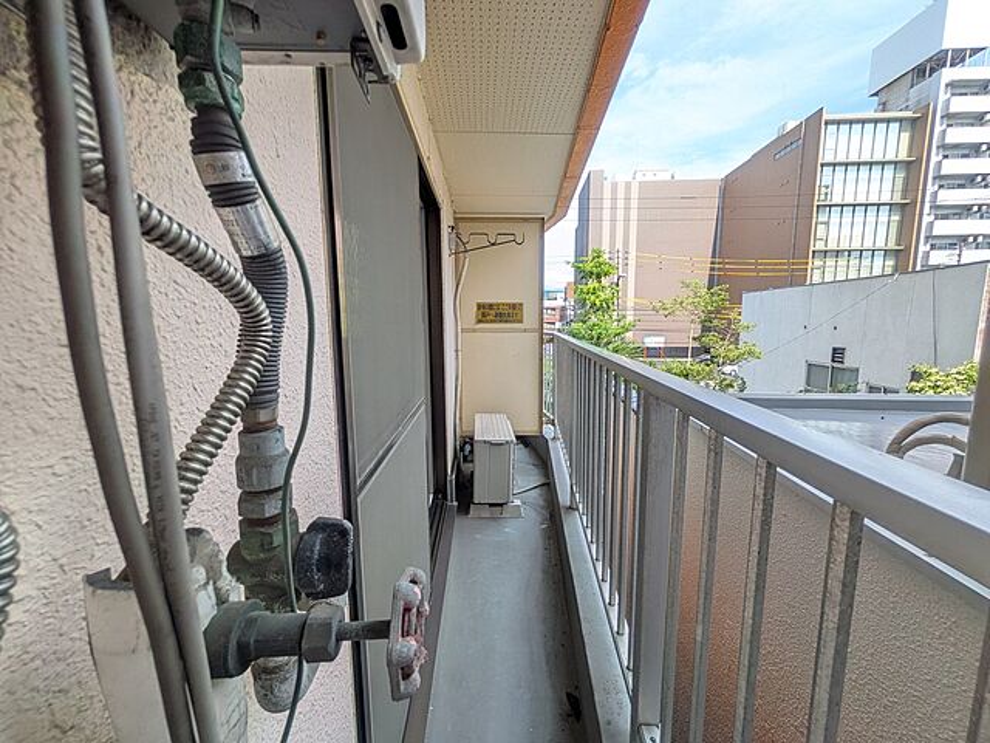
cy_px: 372
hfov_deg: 102.1
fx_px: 400
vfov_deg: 85.7
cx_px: 495
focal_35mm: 14
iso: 50
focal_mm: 1.83
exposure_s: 1/573
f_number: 2.2
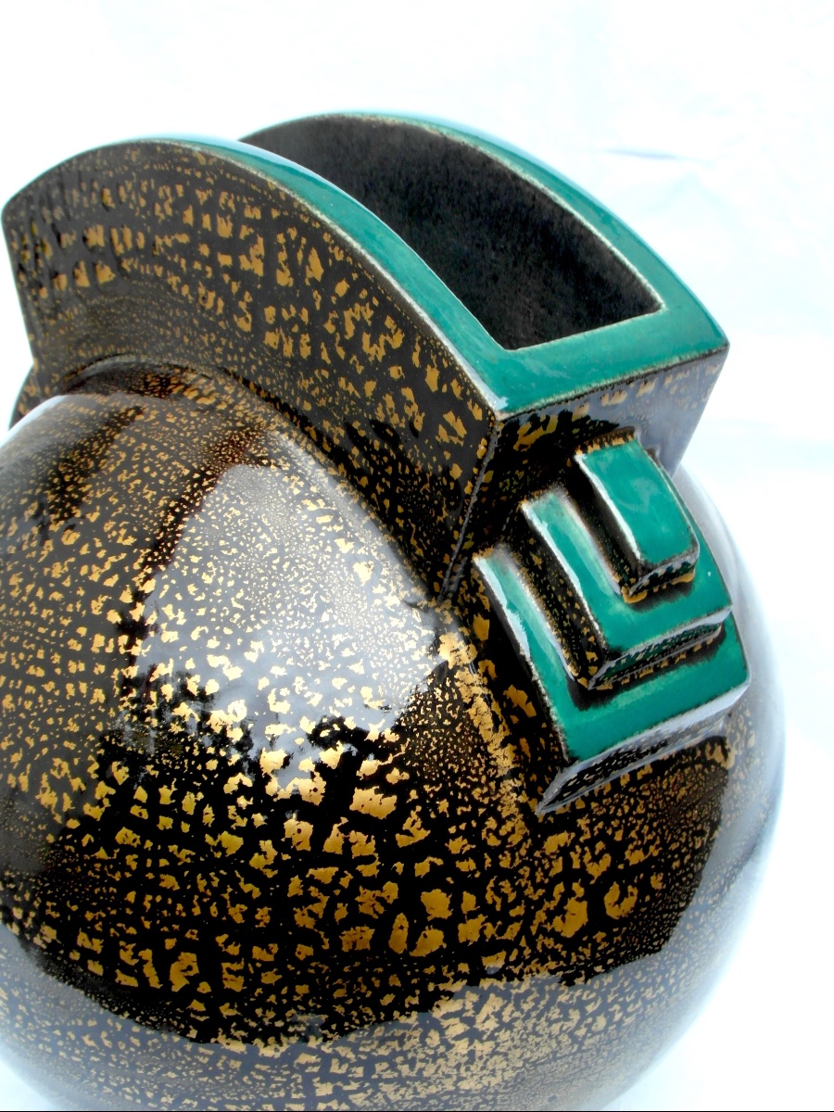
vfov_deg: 36.2
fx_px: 1703
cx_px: 417
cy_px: 556
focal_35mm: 53
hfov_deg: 27.5
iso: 80
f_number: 6
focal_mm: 8.7
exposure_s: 1/45
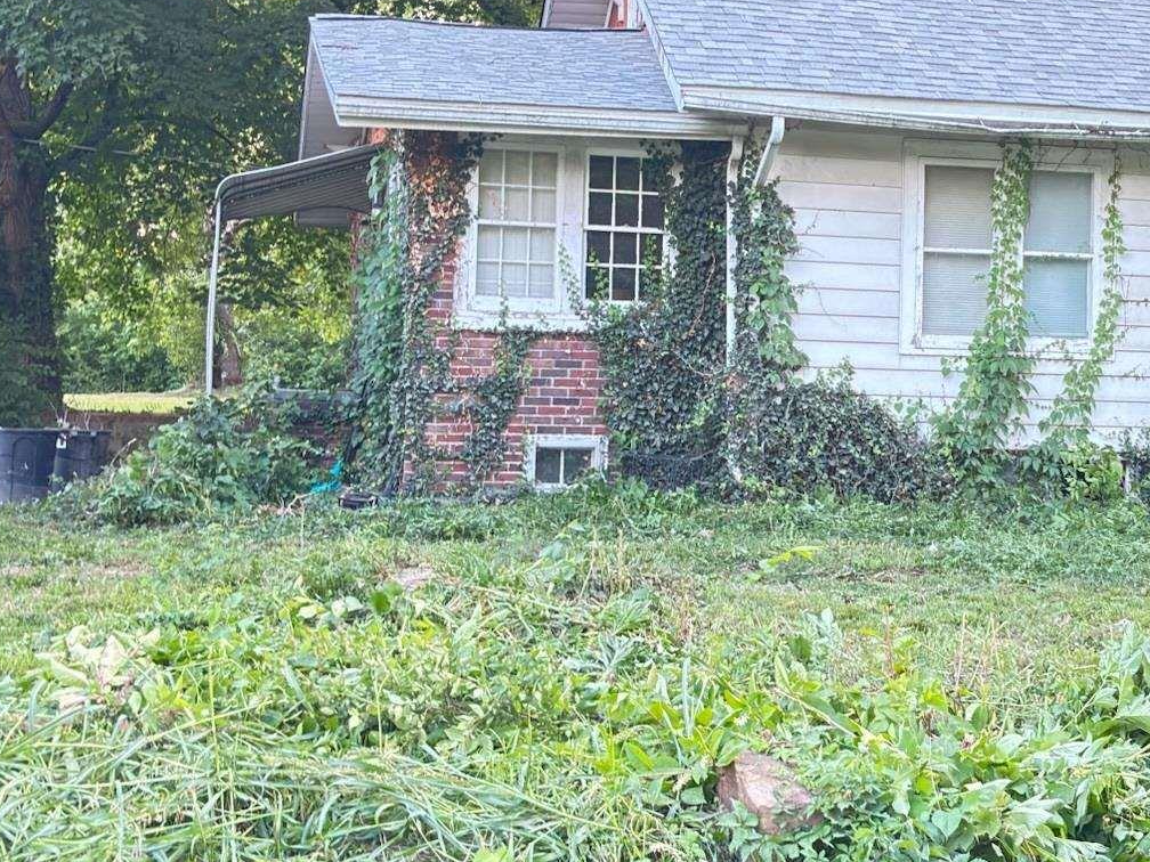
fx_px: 2159
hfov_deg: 29.2
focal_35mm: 65
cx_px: 913
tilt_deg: +3.0
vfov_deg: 22.6
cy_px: 352
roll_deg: -1.2
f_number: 1.6
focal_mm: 5.96
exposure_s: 1/60
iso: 200
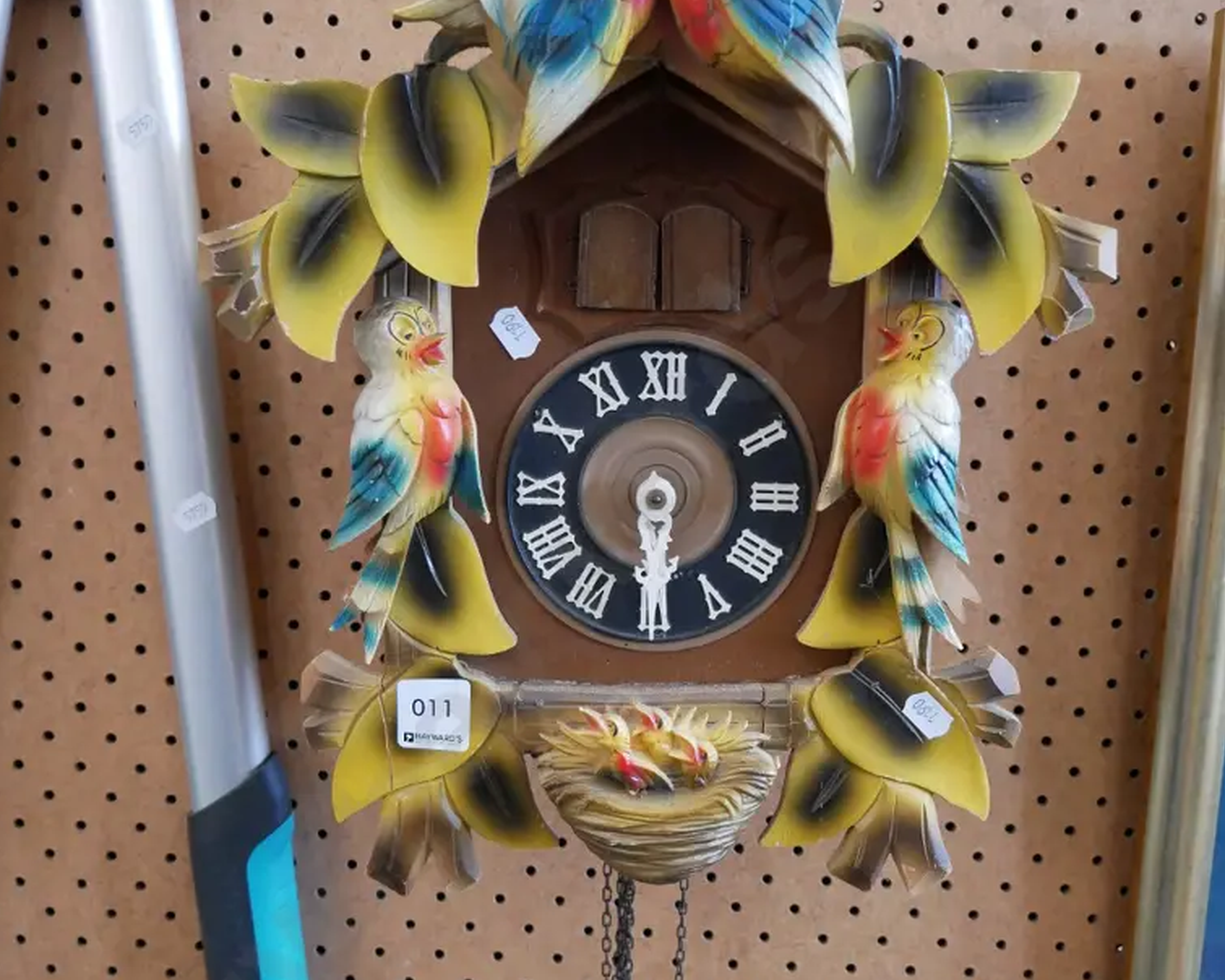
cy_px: 542
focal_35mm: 45
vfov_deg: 33.4
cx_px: 604
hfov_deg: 41.2
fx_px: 1631
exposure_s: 1/60
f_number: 4
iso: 1600
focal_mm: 17
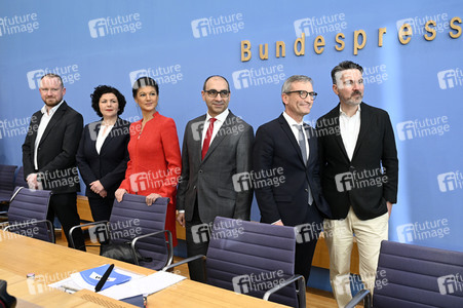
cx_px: 232
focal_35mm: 32
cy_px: 154
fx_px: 405
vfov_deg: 41.7
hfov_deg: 59.5
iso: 2000
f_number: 4.5
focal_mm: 31.5
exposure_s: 1/400
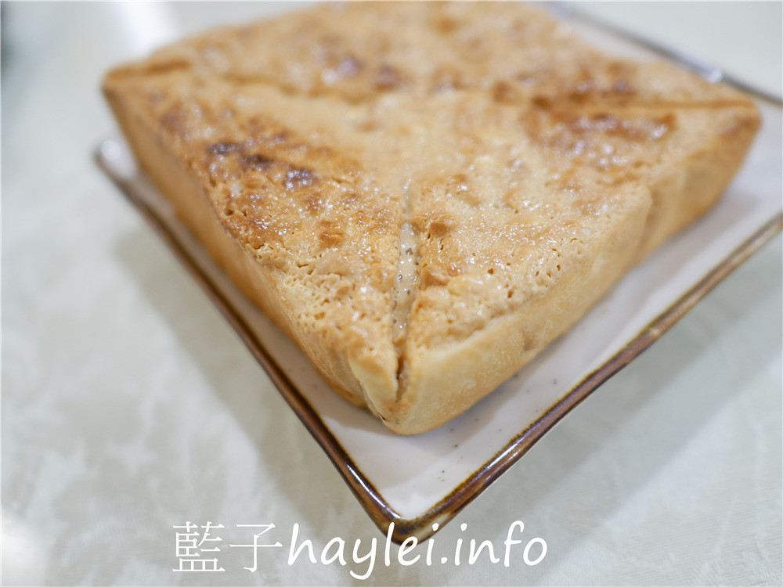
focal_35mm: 30
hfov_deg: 60.0
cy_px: 294
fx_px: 679
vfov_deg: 46.8
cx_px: 392
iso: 500
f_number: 1.7
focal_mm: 15
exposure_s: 1/60
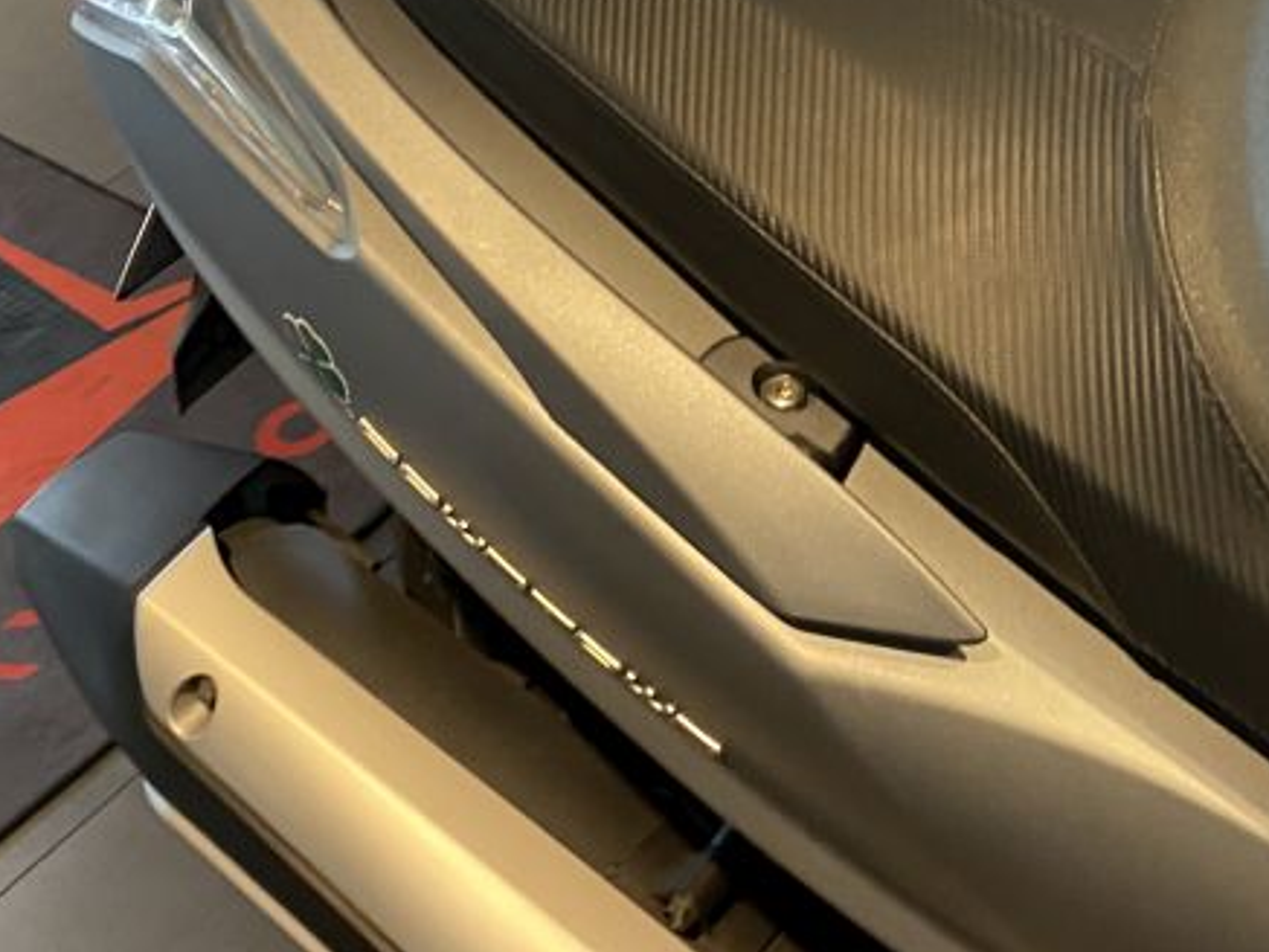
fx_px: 2310
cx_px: 880
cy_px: 298
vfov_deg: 23.2
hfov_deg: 30.4
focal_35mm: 63
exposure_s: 1/50
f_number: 1.8
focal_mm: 4.25
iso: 320
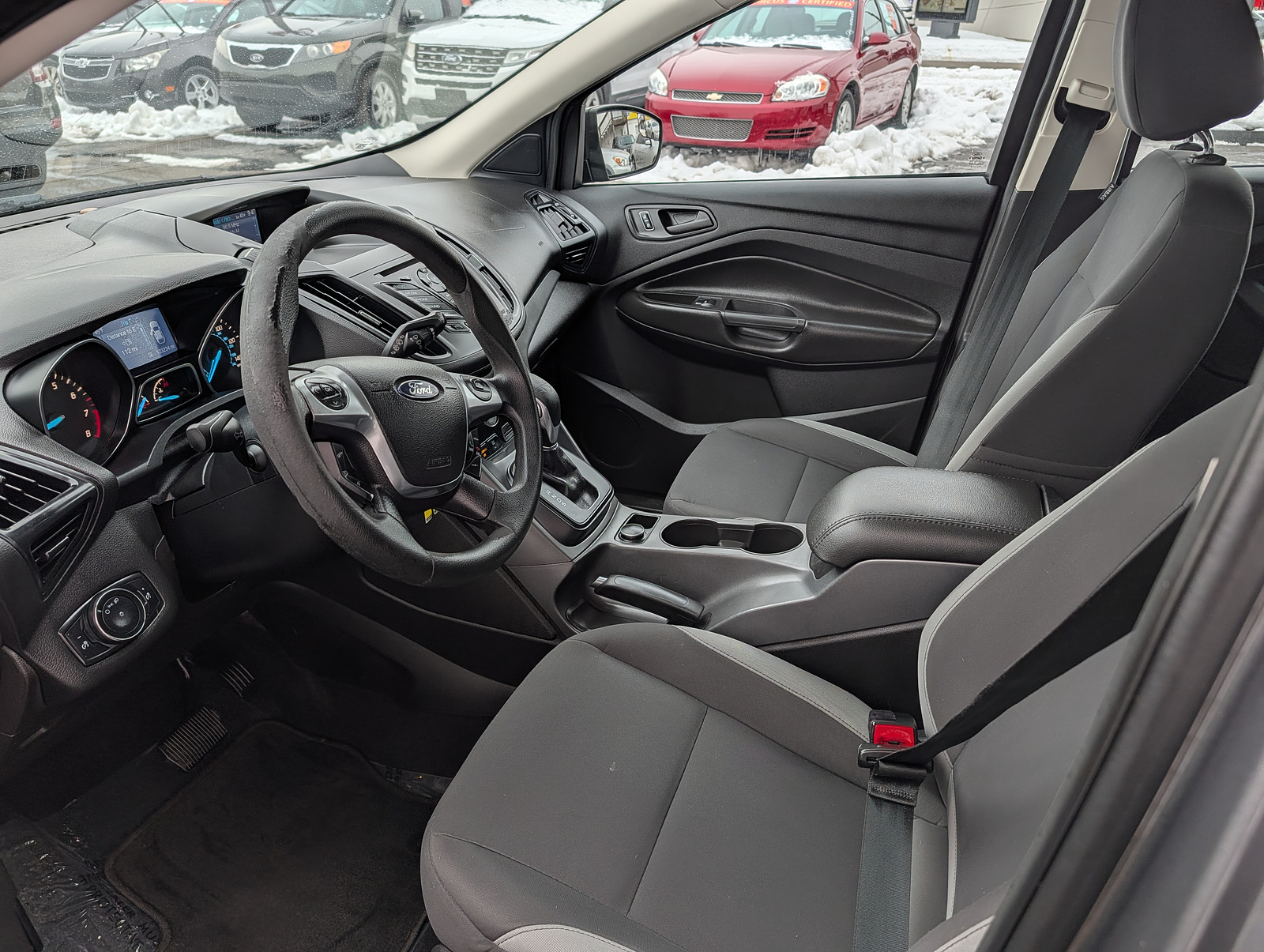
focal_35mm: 24
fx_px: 878
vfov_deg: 56.9
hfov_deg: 71.5
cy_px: 476
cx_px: 632
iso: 22
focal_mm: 6.9
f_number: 1.68
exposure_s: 1/236
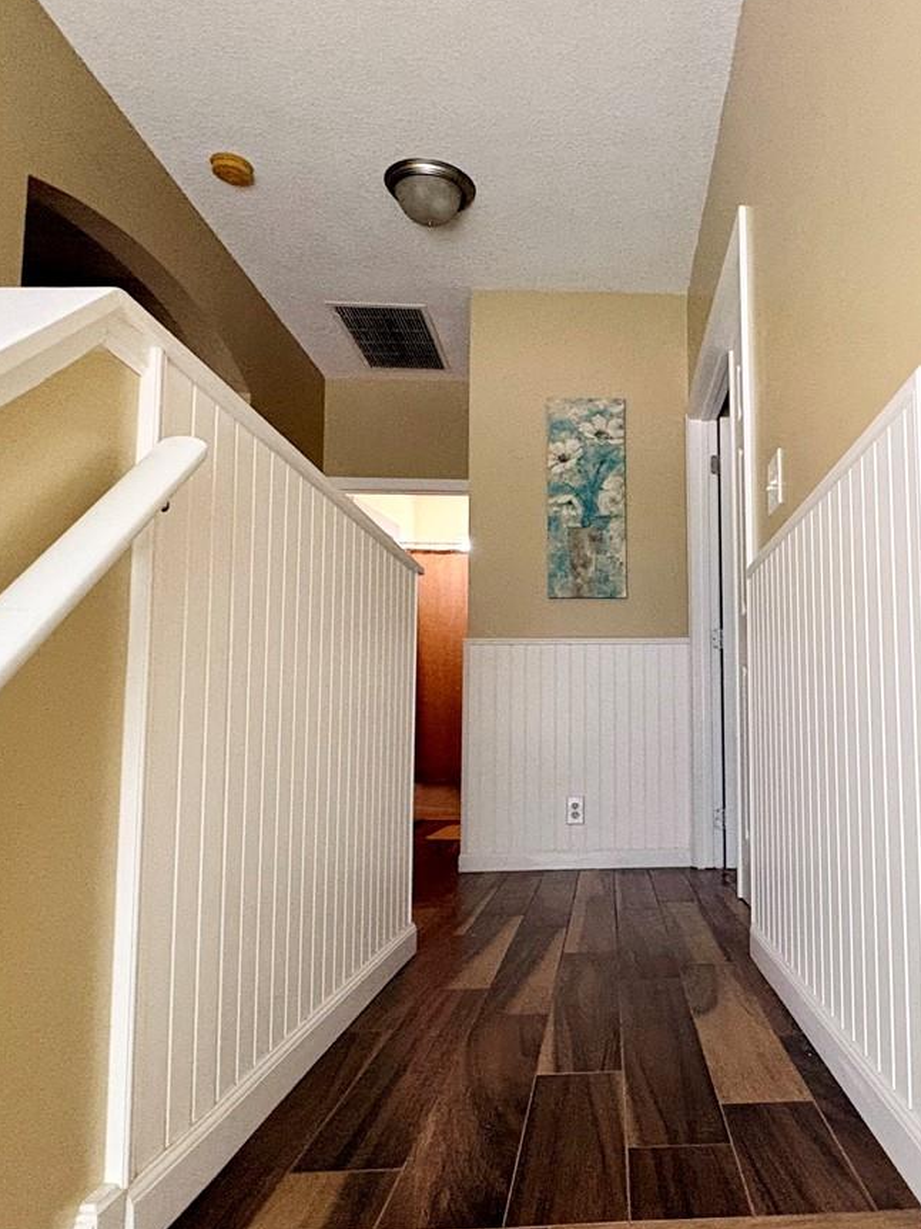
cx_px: 679
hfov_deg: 51.0
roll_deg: +1.0
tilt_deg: +5.8
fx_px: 923
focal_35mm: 26
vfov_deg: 67.3
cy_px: 653
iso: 500
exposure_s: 1/60
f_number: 2.2
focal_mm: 2.22
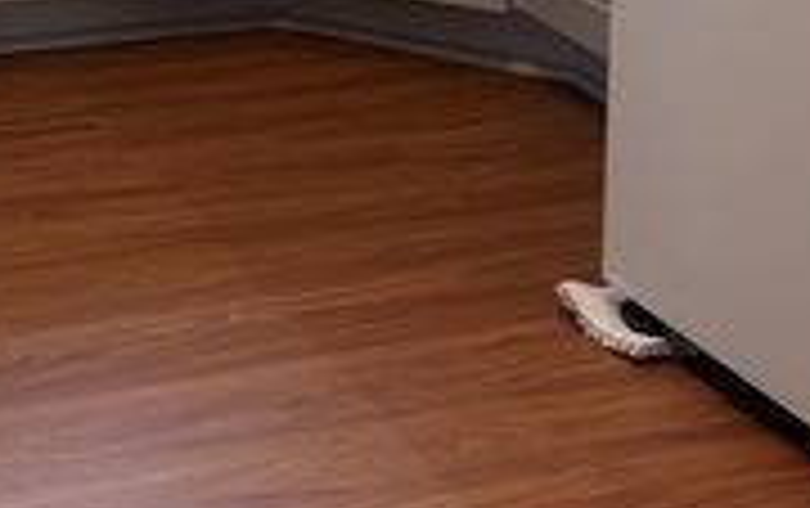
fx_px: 2078
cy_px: -483
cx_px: 130
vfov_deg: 12.4
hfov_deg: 21.7
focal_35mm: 94
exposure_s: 1/182
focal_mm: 6.76
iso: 100
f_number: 1.78
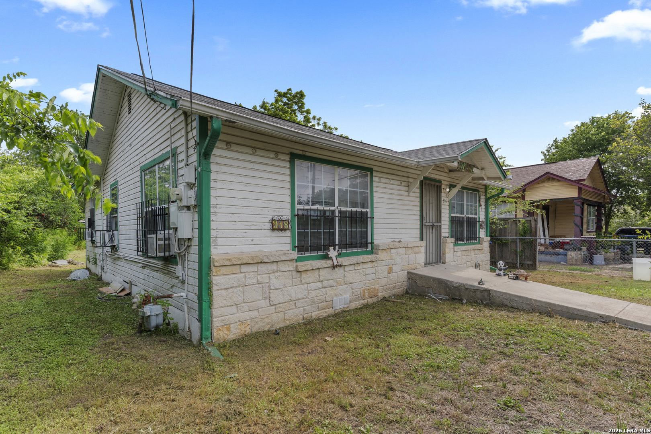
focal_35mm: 17
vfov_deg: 70.4
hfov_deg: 93.3
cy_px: 217
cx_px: 326
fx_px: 307
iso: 100
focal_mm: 17
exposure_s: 1/400
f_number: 8
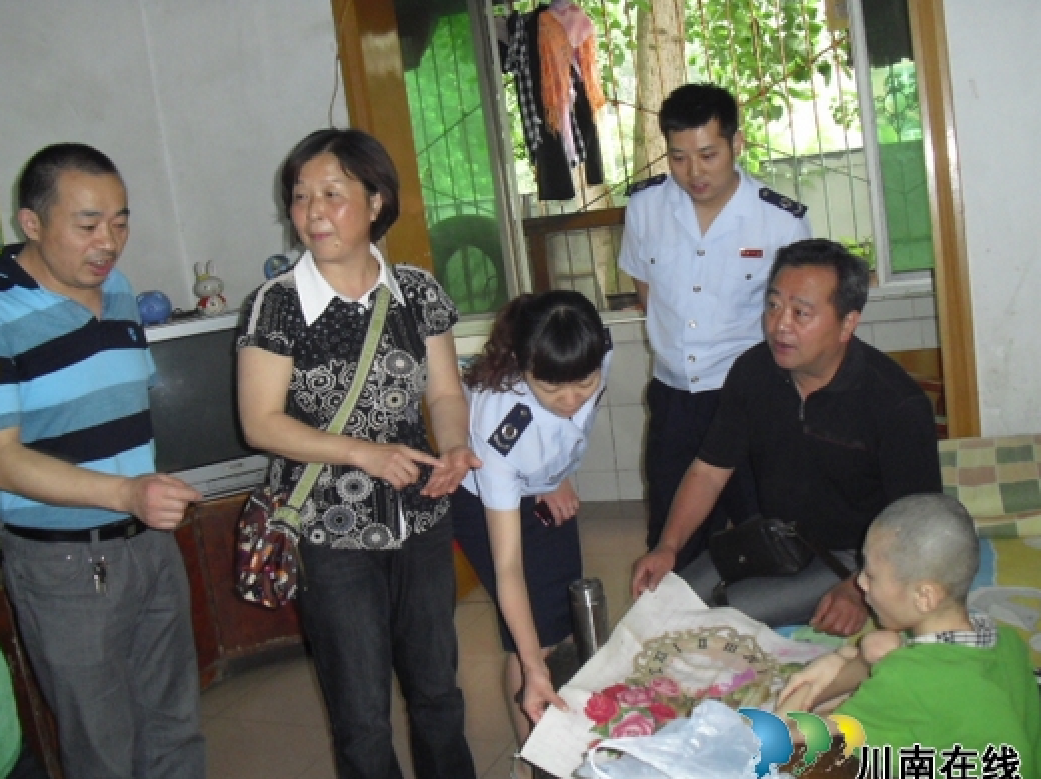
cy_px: 407
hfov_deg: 49.0
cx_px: 504
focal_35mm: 38
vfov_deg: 37.7
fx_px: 1142
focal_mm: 6.3
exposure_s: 1/60
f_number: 3.1
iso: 400
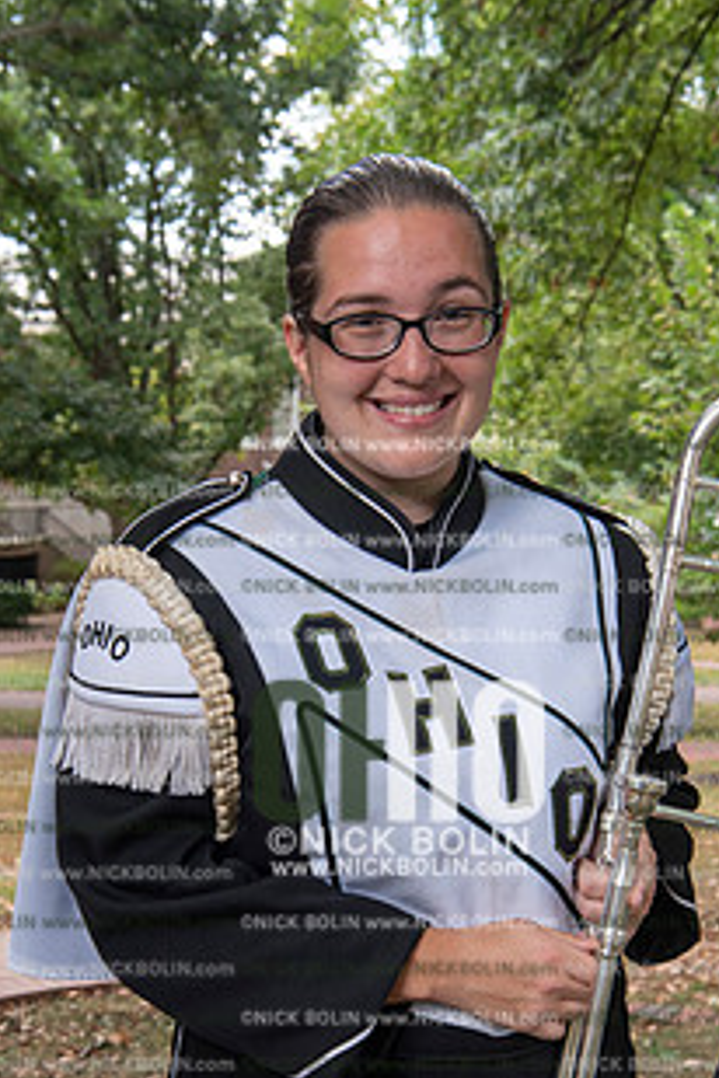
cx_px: 398
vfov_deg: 28.5
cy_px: 778
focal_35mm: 70
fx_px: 2097
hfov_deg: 19.5
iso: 500
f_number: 8
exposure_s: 1/100
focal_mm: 48
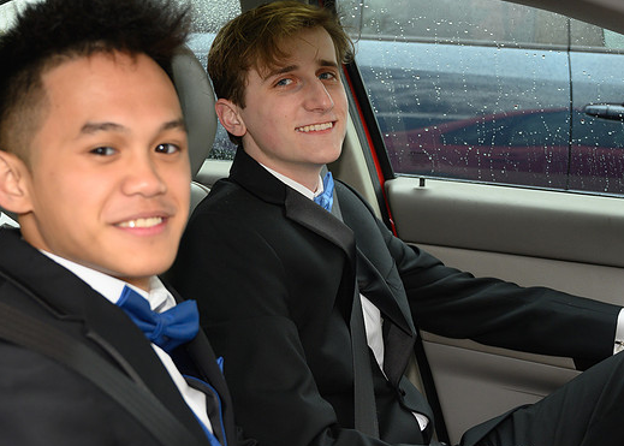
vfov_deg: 21.8
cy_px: 122
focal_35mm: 65
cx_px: 310
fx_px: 1152
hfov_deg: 30.3
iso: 400
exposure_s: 1/80
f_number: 4.5
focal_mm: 37
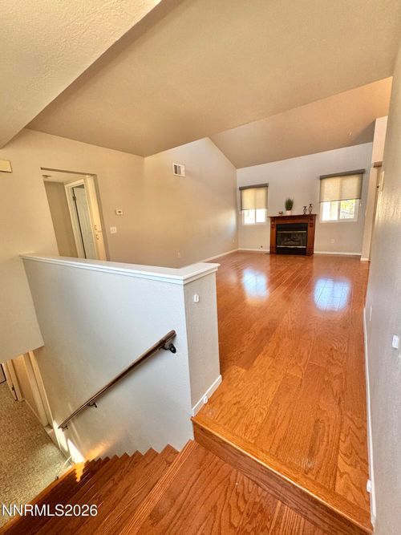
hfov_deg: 85.7
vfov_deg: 102.1
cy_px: 268
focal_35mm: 14
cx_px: 200
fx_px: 216
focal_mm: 2.22
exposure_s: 1/120
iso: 250
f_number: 2.2
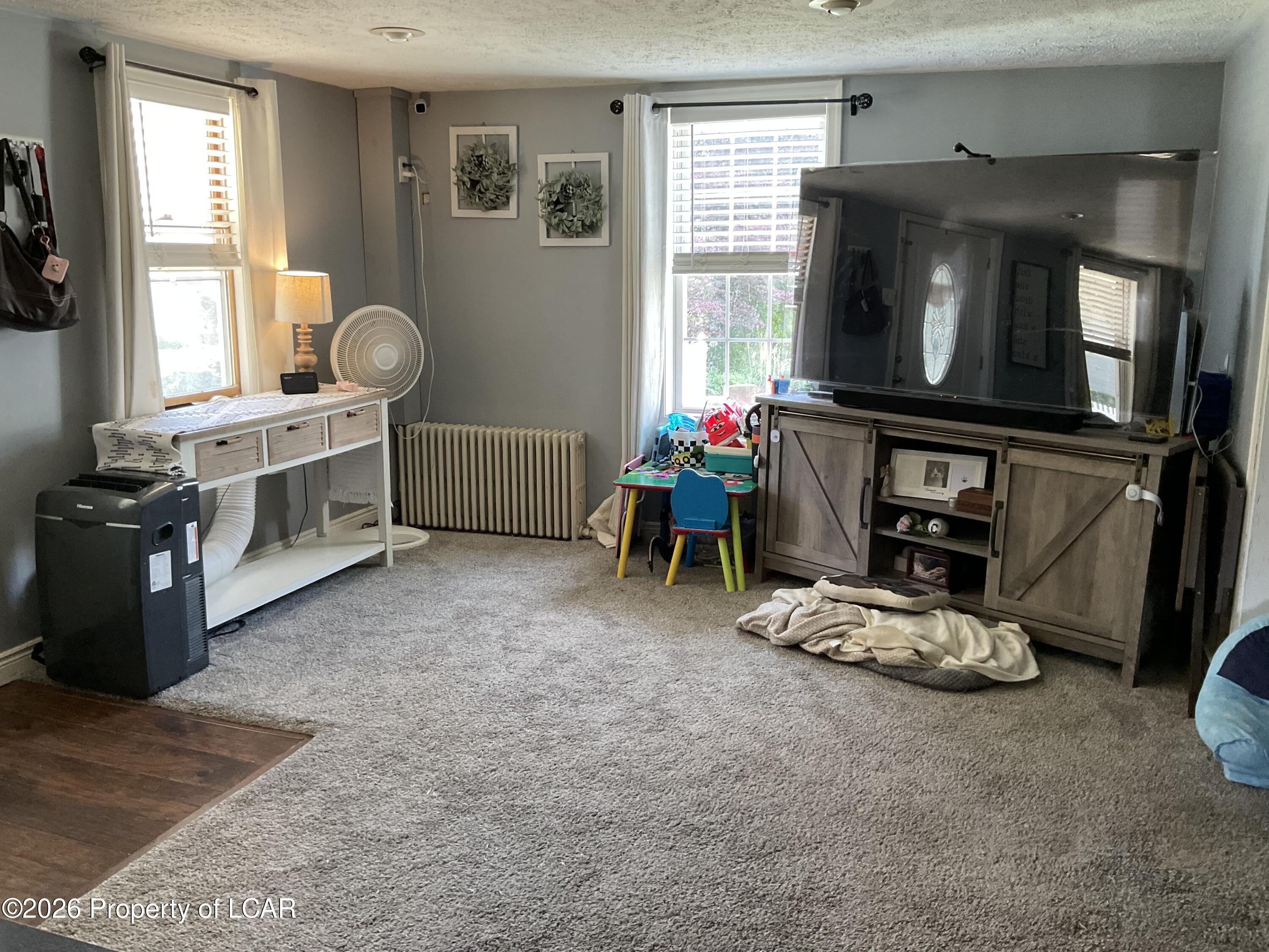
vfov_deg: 48.2
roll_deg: +1.1
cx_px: 634
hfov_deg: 61.7
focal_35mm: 29
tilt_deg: -11.8
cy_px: 476
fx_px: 1063
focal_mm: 3
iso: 125
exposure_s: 1/60
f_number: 1.8
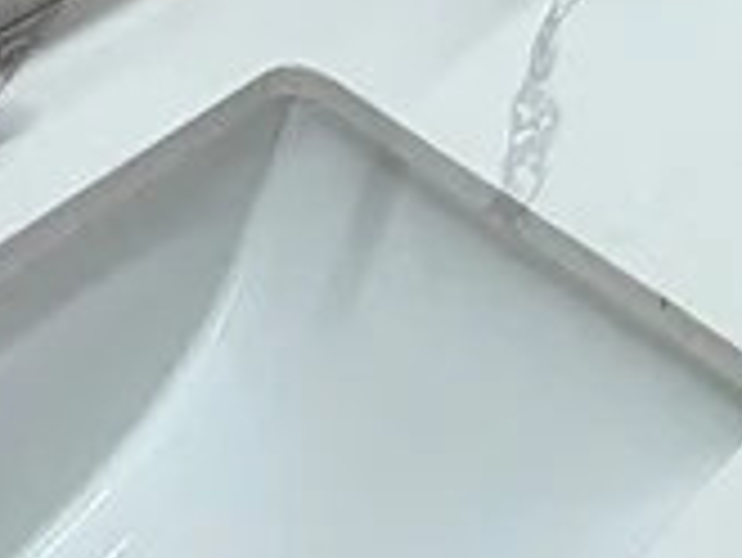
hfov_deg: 20.4
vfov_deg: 12.4
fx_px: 1866
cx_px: 985
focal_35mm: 87
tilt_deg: -11.1
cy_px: -878
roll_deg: -7.8
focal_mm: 2.22
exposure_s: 1/120
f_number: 2.2
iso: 125
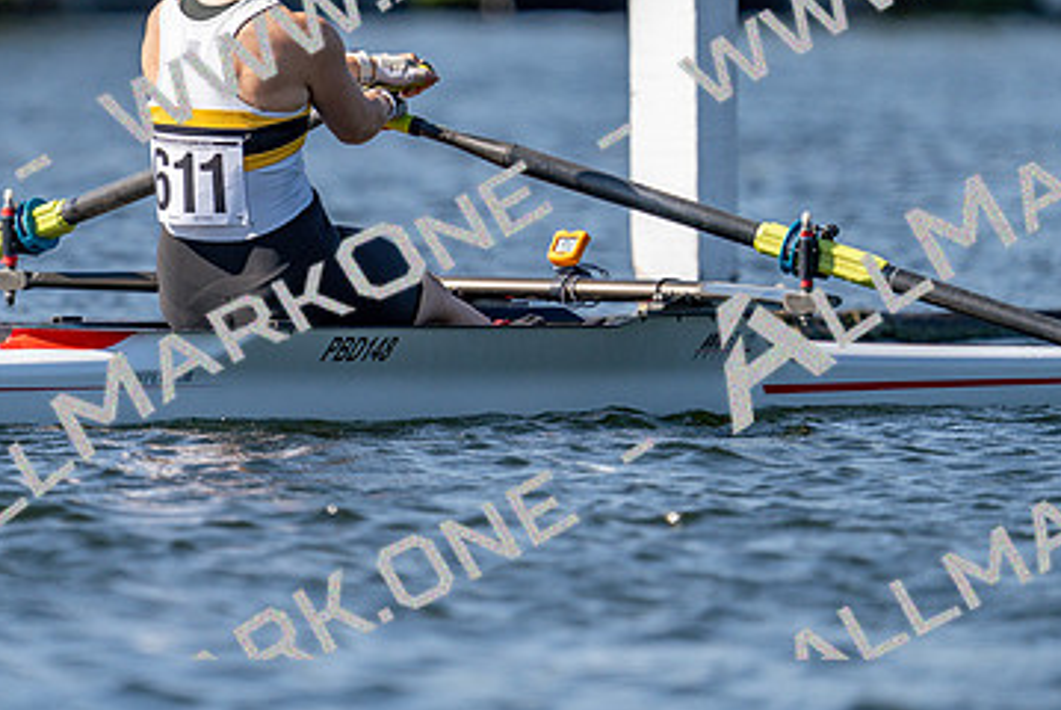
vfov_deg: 1.7
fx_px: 23626
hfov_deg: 2.6
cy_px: 152
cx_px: 464
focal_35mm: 801
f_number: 6.3
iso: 250
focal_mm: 496
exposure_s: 1/1600
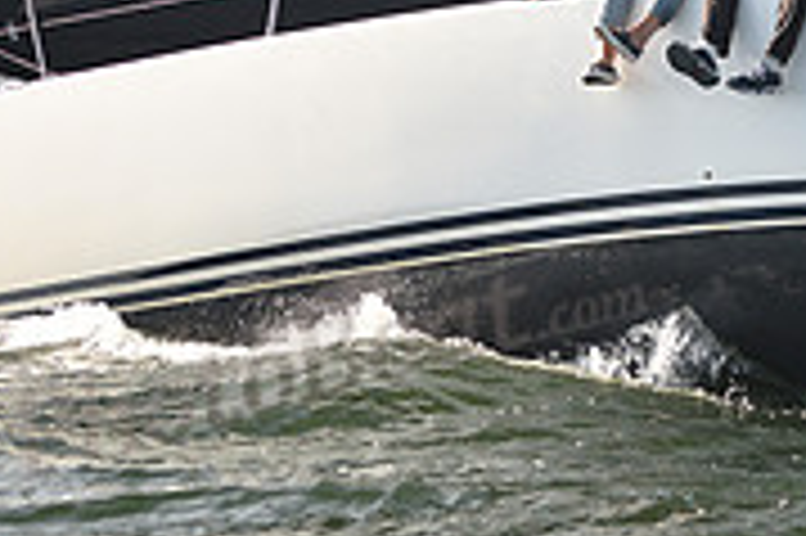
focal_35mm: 227
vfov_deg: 6.0
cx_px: 883
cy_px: 65
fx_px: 5078
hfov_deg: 9.0
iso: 250
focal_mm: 70
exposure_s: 1/800
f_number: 3.2
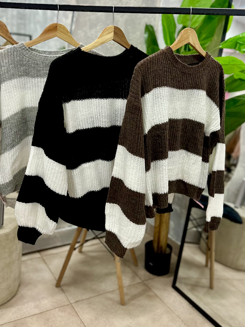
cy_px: 100
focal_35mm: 36
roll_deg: -2.7
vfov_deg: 50.1
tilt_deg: -6.9
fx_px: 340
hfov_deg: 39.3
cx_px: 88
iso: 250
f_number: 1.78
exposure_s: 1/50
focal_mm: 6.86
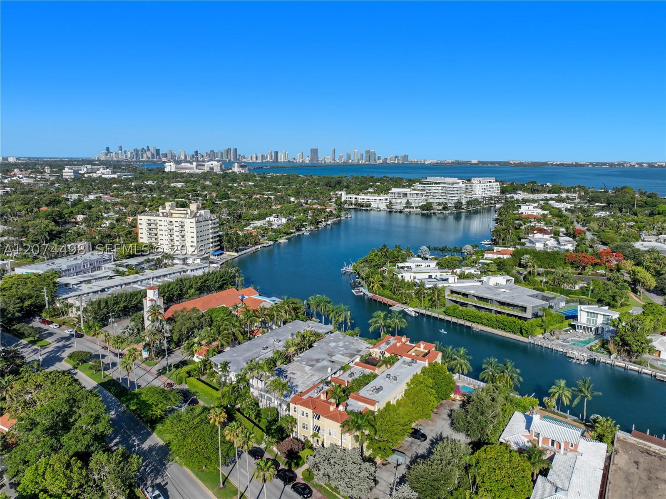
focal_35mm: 24
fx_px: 461
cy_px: 250
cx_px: 333
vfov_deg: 56.8
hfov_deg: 71.6
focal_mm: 12.29
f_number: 2.8
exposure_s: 1/2500
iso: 110
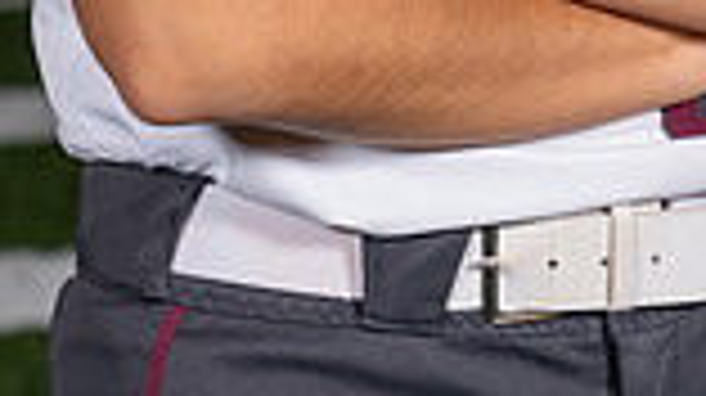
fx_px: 3928
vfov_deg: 5.6
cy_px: -536
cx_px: 418
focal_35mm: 210
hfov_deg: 10.3
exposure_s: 1/200
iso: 200
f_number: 5.6
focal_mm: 70
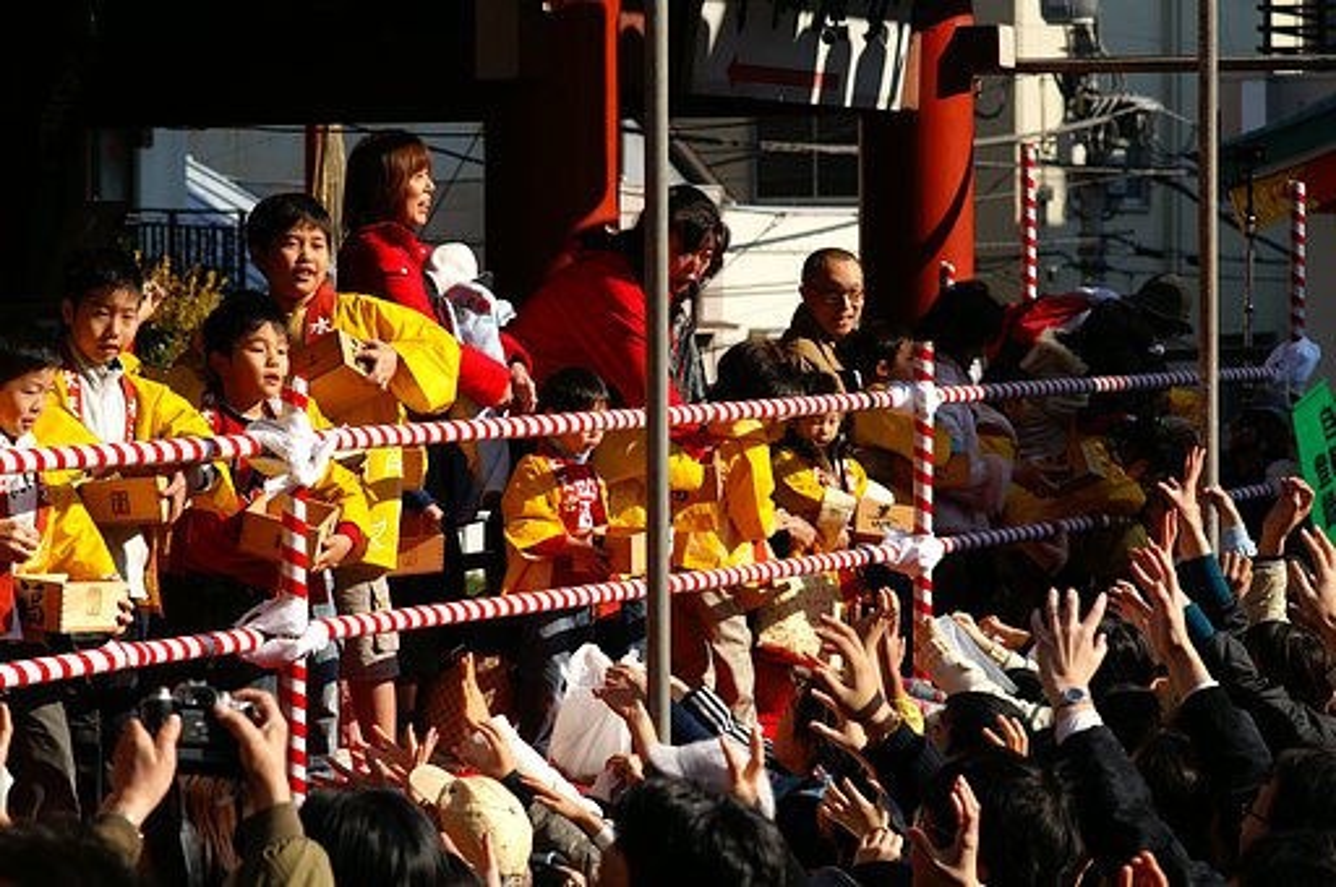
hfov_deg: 16.1
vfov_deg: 10.7
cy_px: 444
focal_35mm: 128
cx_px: 668
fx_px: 4726
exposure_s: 1/640
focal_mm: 85
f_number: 5.6
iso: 100
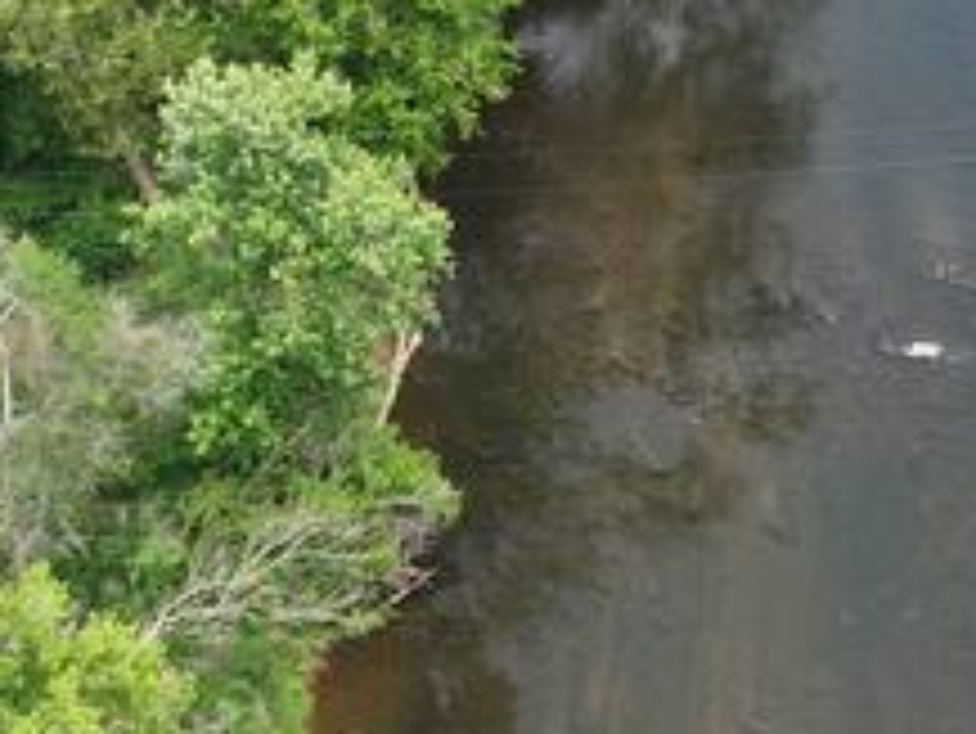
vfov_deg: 13.1
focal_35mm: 113
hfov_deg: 17.0
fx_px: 3188
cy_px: 277
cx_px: 1021
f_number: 2.8
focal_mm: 12.29
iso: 100
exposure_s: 1/160
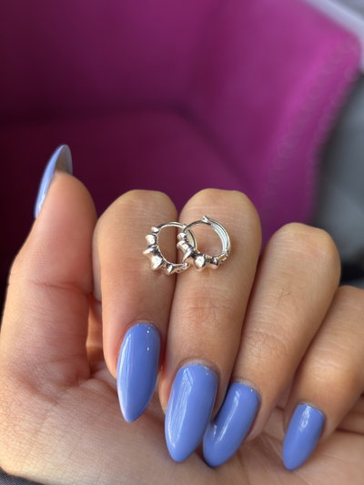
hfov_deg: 28.0
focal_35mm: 52
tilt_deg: -35.3
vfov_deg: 36.8
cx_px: 182
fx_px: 729
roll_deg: -0.4
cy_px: 242
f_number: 1.6
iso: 50
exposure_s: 1/60
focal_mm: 5.96
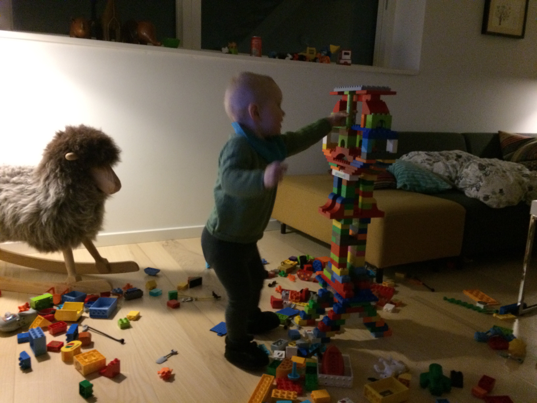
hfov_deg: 60.0
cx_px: 268
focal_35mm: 30
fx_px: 465
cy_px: 202
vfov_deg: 46.8
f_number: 2.2
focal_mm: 4.12
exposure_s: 1/15
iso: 320
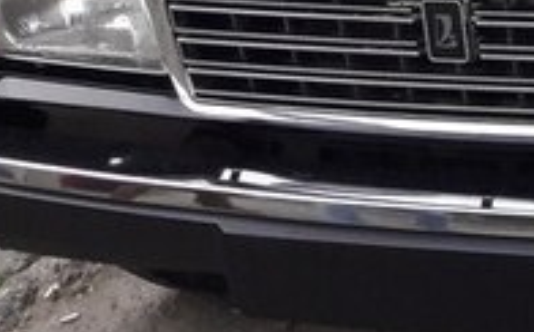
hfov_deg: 18.0
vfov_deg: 12.6
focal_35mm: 100
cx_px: 861
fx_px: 1454
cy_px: -97
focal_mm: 3.7
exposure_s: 1/33
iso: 200
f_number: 1.9
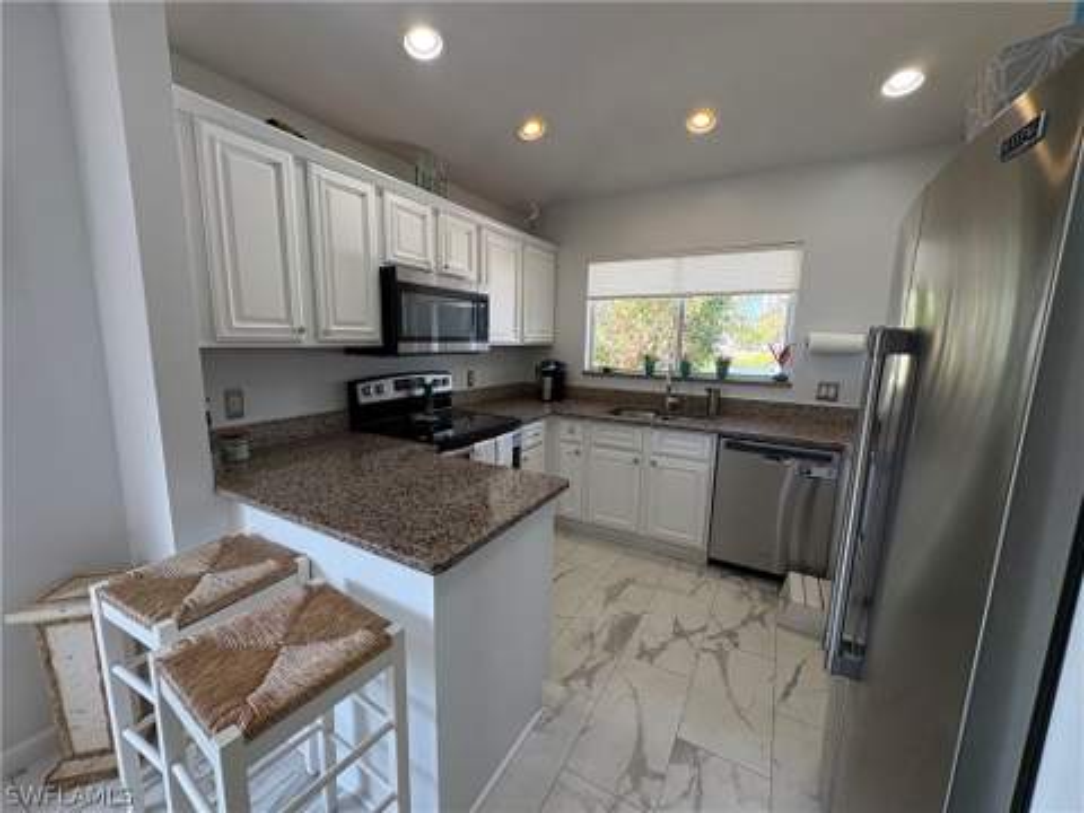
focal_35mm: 14
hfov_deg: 102.1
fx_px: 438
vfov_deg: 85.7
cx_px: 542
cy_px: 406
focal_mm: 2.22
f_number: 2.2
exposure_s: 1/120
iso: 125
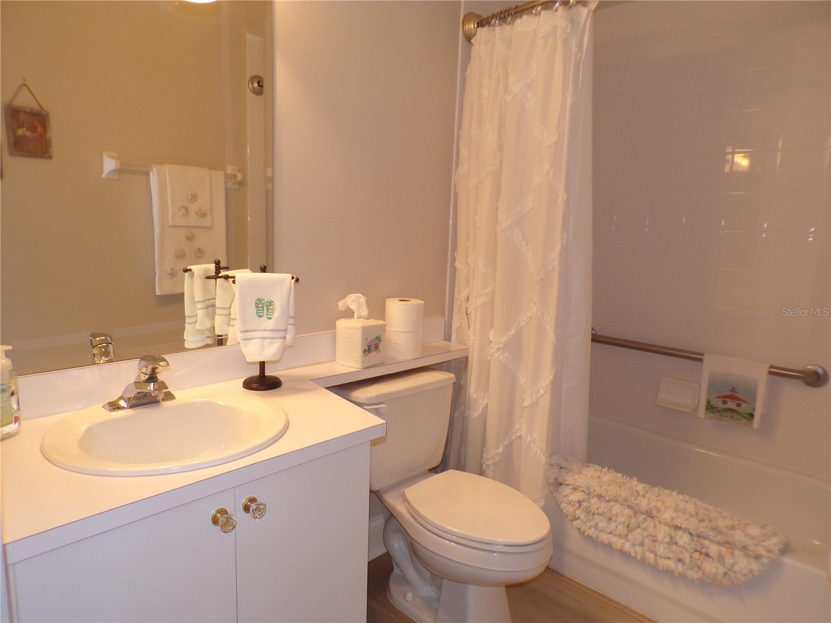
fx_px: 576
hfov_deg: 71.6
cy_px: 312
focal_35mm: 24
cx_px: 416
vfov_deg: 56.8
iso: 200
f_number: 3
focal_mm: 4.3
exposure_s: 1/34
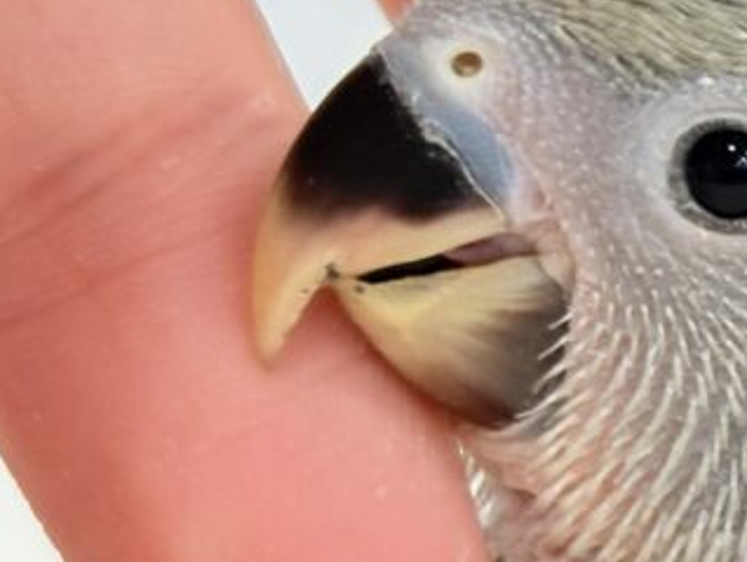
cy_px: 553
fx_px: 4233
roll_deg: -2.9
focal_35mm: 196
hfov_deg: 9.6
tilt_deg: -10.9
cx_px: 1365
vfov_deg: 7.6
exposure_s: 1/50
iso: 50
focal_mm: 5.96
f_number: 1.6
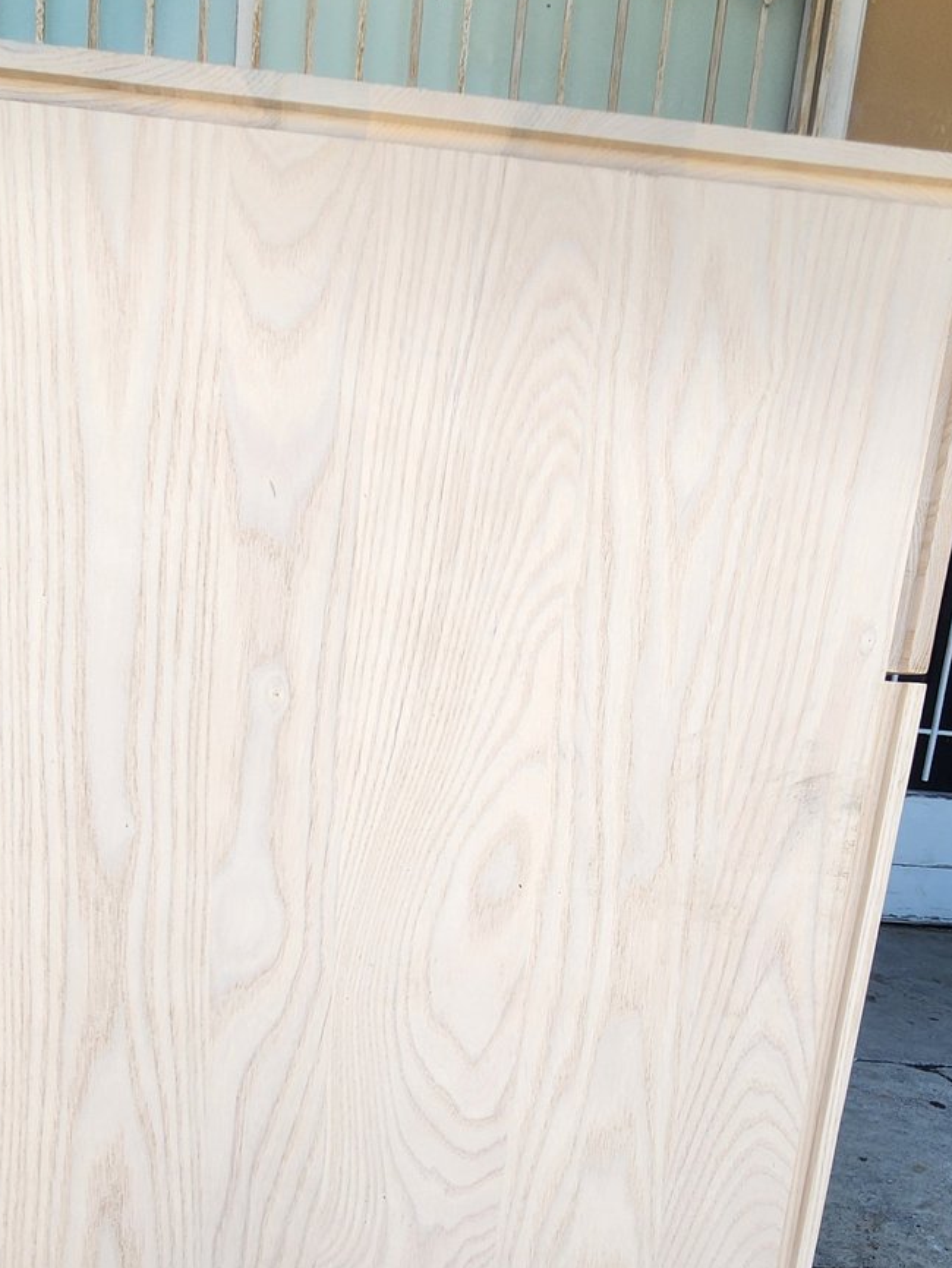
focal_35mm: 24
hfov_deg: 56.5
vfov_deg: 67.9
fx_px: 880
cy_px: 920
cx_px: 388
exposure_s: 1/525
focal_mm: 2.2
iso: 50
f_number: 2.2
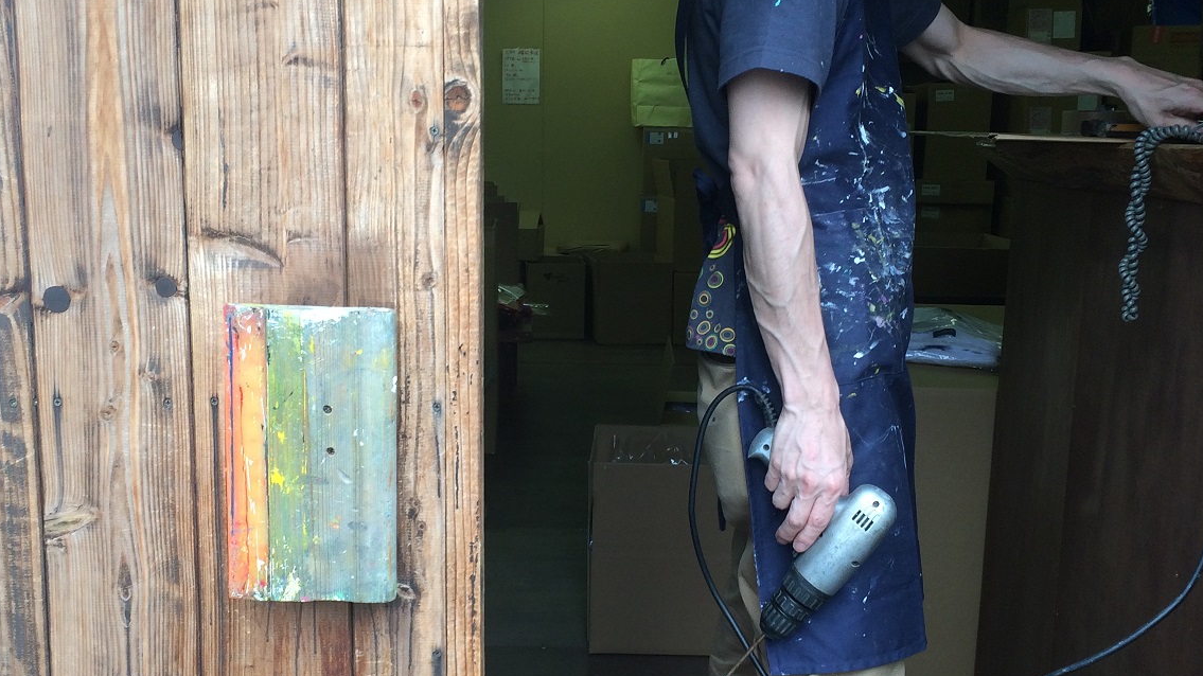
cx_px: 588
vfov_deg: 25.4
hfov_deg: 43.7
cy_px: 393
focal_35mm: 47
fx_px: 1499
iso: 40
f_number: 2.2
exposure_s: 1/120
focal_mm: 4.12
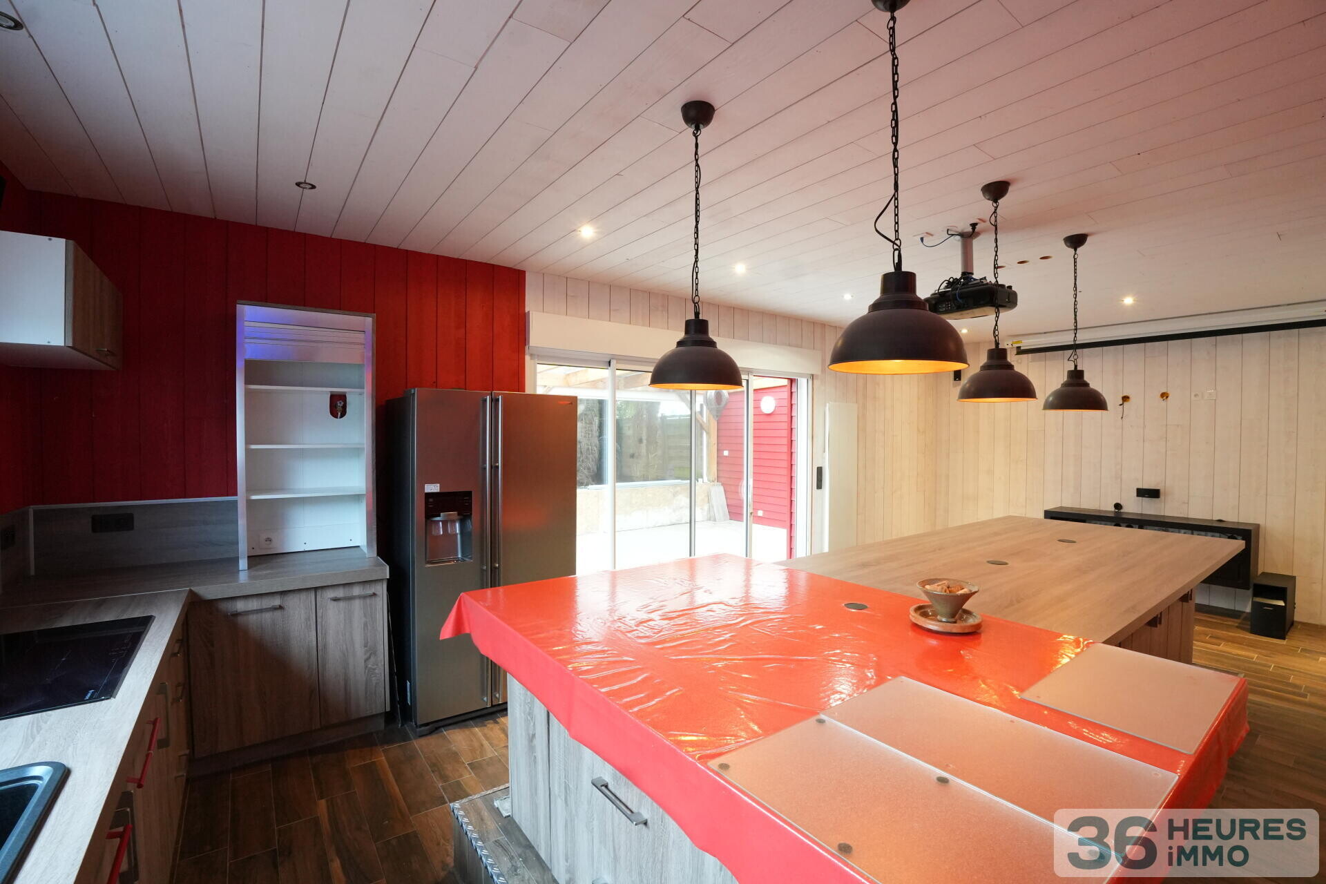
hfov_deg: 100.4
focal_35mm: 15
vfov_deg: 77.3
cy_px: 442
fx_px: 552
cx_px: 663
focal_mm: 10
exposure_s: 1/13
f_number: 8
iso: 2500
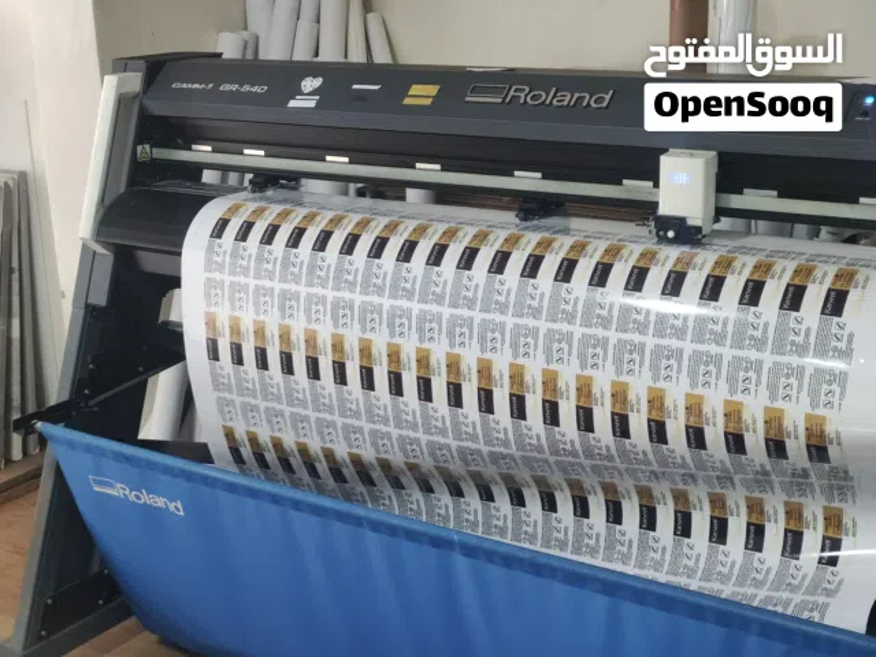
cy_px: 328
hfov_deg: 91.0
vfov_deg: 74.7
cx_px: 438
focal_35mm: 17
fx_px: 430
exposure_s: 1/50
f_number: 1.79
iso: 742
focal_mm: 4.74
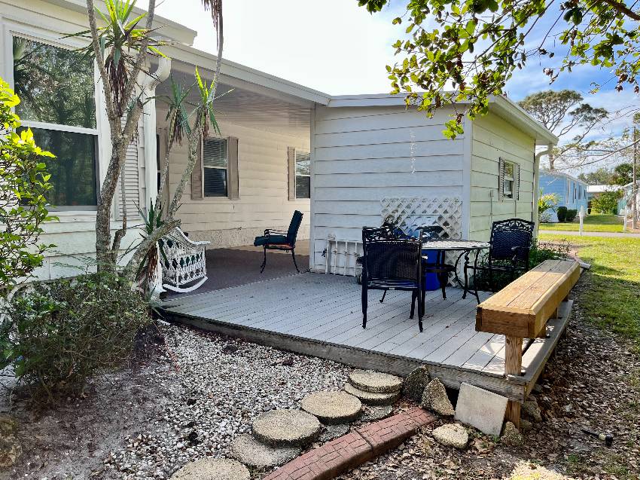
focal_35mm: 26
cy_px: 240
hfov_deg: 67.3
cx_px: 320
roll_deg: +0.1
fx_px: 481
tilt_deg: -4.3
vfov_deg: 53.0
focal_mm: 5.1
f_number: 1.6
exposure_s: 1/742
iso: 50
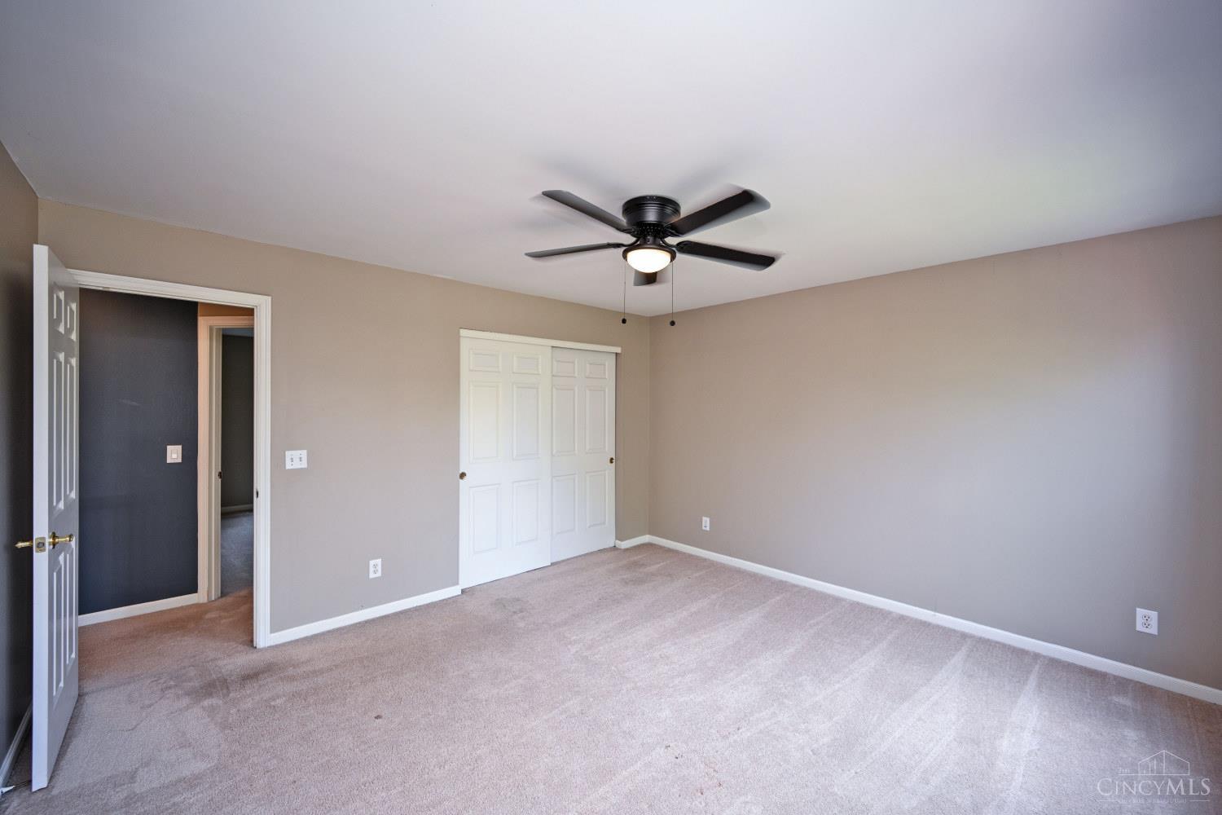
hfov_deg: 104.3
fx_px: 475
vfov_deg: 81.2
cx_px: 611
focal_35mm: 14
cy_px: 408
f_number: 4
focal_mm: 14
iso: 220
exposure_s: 1/60
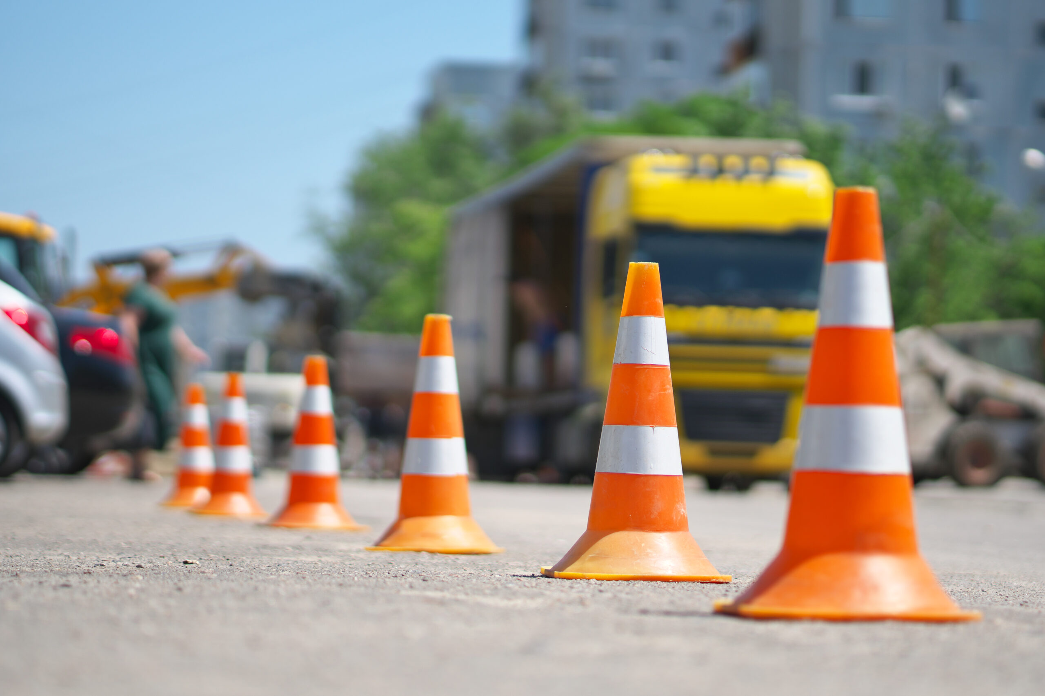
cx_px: 522
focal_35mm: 128
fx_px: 3701
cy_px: 348
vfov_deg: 10.8
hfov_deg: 16.1
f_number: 1.8
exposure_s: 1/4000
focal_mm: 85
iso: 100
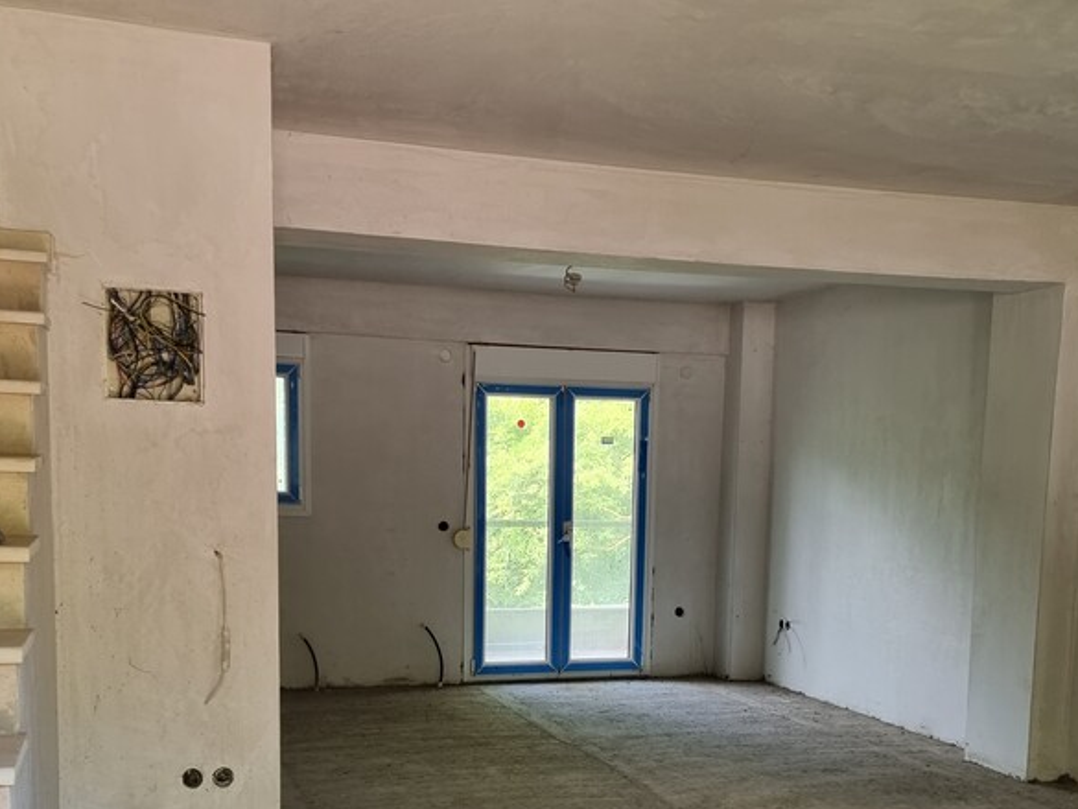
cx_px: 542
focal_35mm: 42
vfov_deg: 33.4
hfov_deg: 44.8
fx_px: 1308
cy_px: 647
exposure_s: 1/120
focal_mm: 6.7
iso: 125
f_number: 1.8
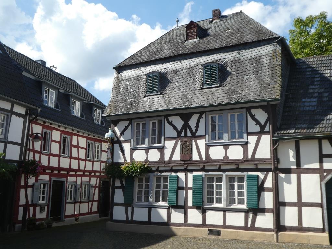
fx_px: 336
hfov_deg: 52.6
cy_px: 124
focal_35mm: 35
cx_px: 166
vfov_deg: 40.7
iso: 80
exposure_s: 1/500
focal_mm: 6.3
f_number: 3.7
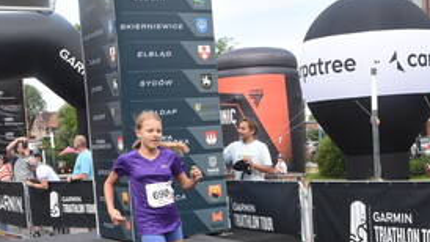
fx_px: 807
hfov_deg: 29.7
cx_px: 276
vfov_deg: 16.8
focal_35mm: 71
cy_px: 218
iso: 1250
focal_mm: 29
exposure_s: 1/500
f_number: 11
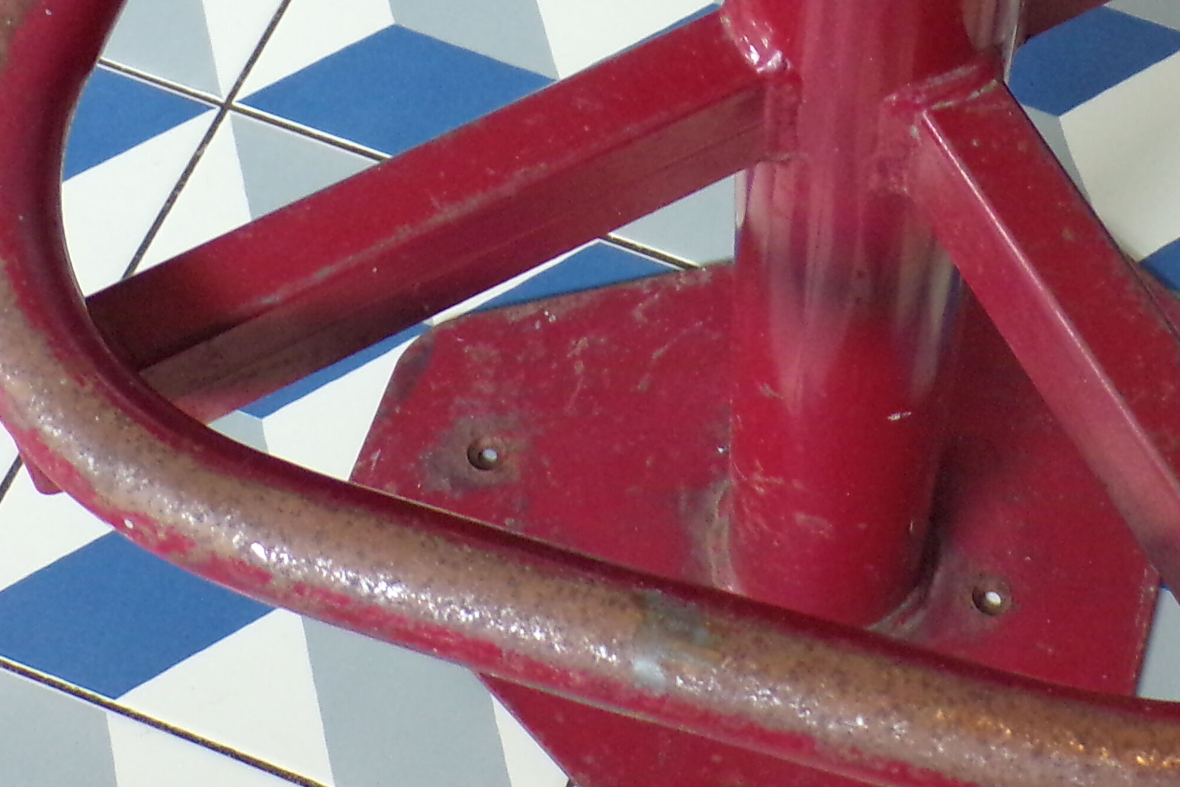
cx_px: 818
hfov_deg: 26.1
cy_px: 108
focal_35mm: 77
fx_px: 2524
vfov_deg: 17.5
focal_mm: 5.8
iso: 340
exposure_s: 1/17
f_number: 3.2
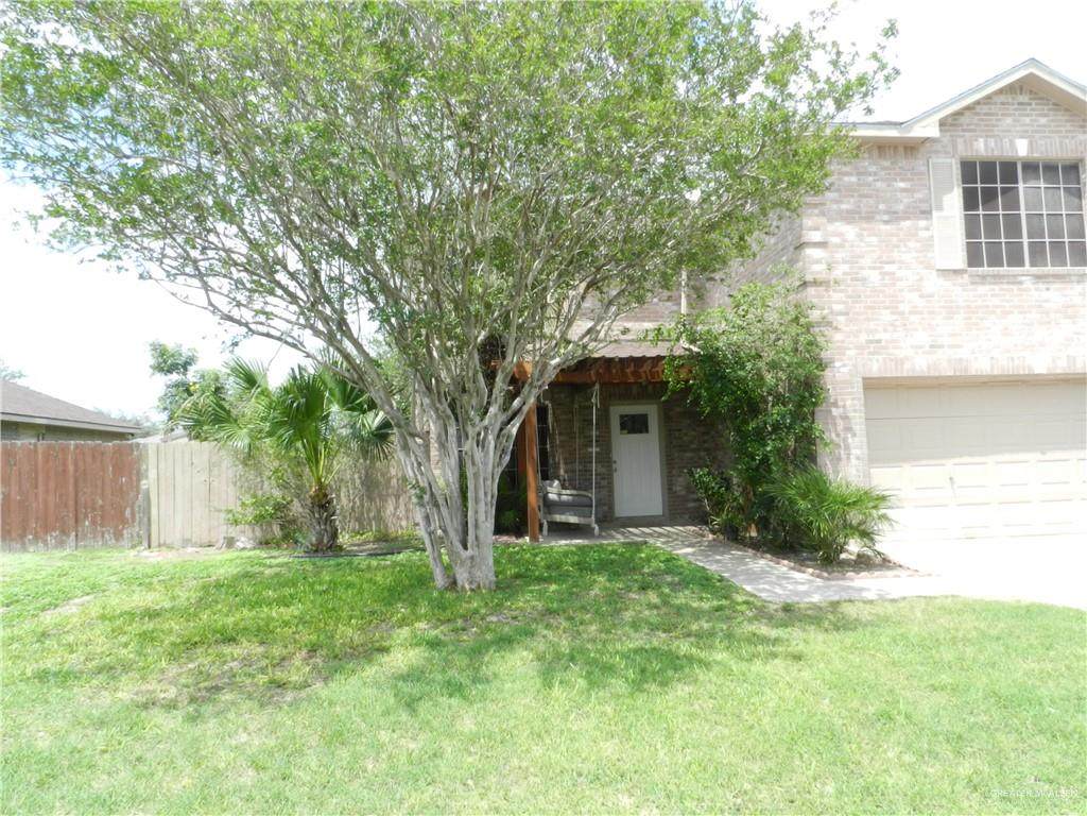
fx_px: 722
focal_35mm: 23
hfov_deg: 73.9
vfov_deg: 58.9
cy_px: 408
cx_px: 544
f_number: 8
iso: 160
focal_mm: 4
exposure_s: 1/40
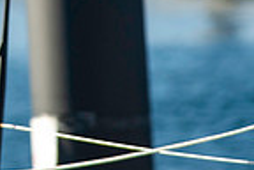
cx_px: -123
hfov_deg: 2.6
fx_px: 5665
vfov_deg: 1.7
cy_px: -136
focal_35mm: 803
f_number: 4
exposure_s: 1/2000
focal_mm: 200
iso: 320
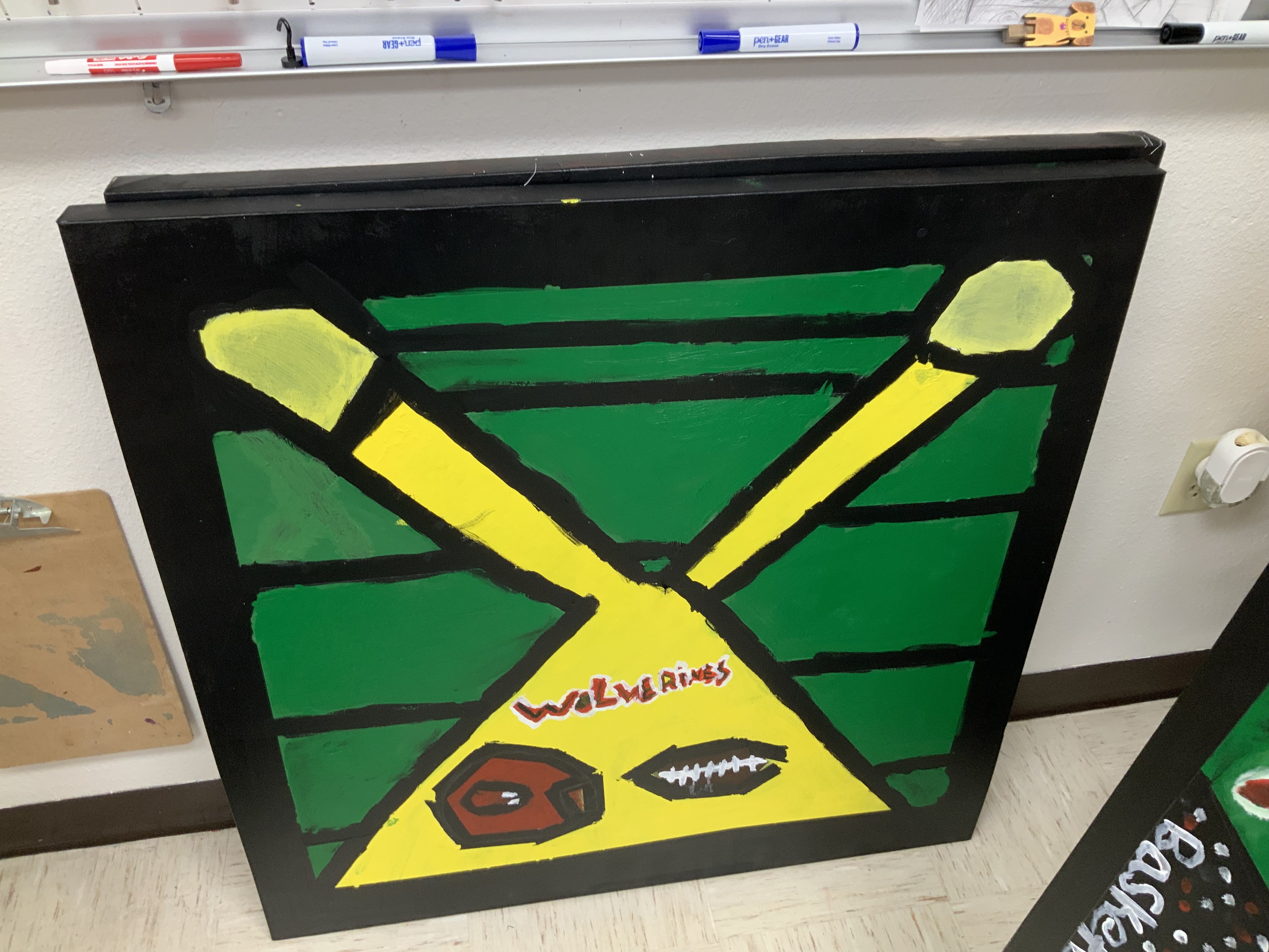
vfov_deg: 48.2
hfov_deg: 61.7
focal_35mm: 29
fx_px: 1063
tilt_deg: -39.2
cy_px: 476
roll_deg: -3.1
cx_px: 634
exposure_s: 1/60
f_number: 1.8
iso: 100
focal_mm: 3
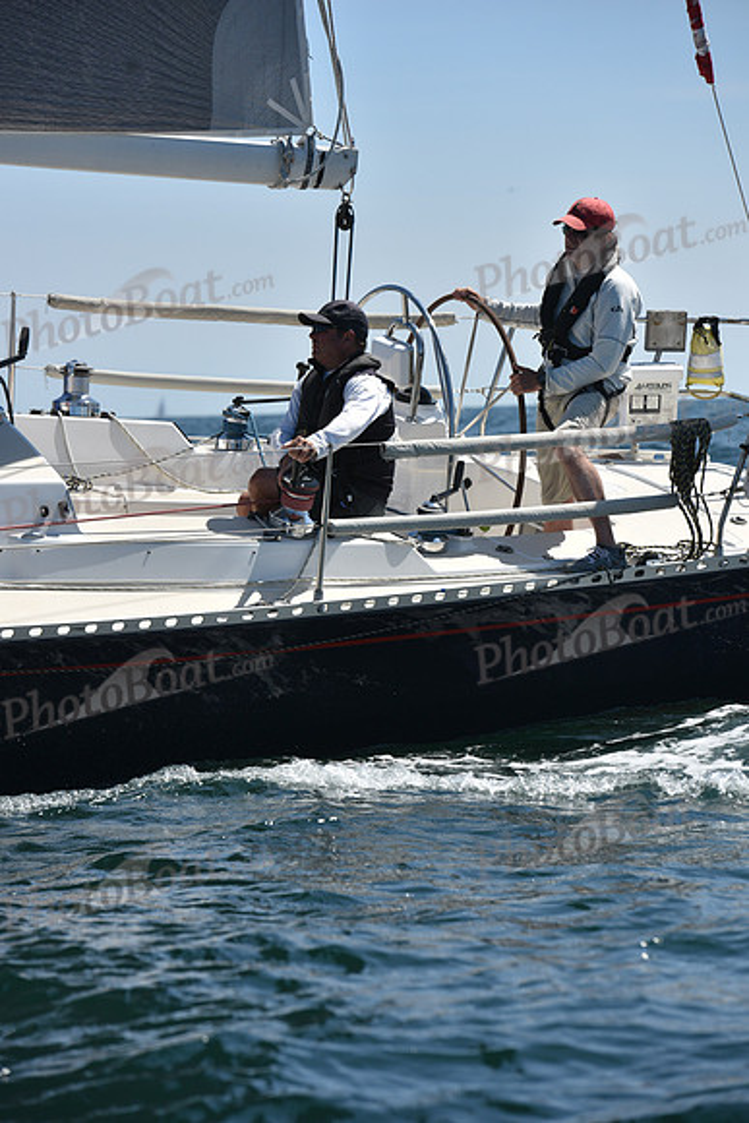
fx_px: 5302
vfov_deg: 12.1
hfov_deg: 8.1
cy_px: 562
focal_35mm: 170
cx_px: 374
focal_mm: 170
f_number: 7.1
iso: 250
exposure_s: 1/1600
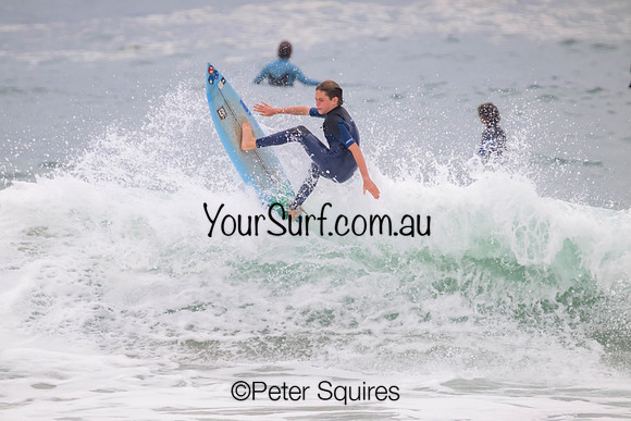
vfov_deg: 1.7
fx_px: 14025
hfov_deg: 2.6
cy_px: 210
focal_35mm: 800
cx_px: 316
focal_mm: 800
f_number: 11
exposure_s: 1/2000
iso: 1000
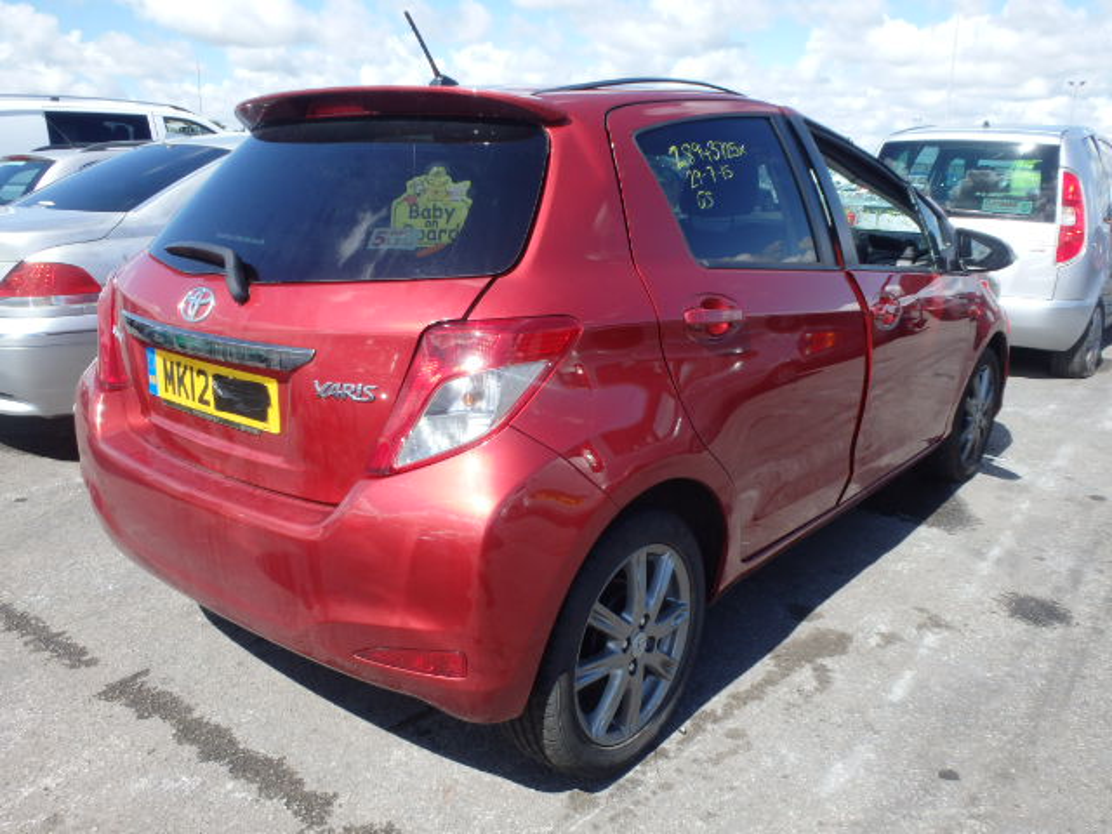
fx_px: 899
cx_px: 556
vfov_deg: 49.7
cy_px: 417
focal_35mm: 28
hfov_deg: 63.4
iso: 125
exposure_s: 1/500
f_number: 3.9
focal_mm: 5
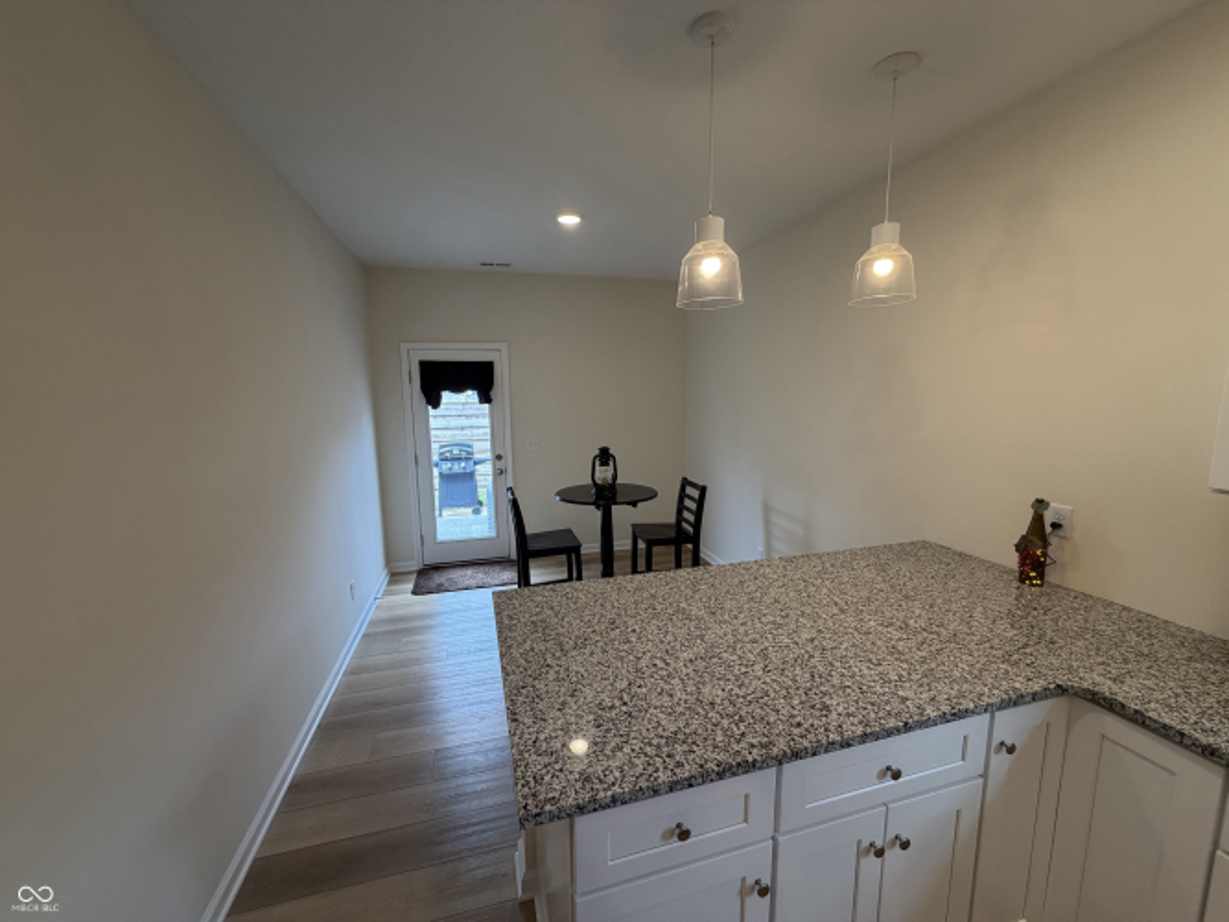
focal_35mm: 14
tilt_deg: -11.4
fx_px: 497
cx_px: 614
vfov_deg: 85.7
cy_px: 461
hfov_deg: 102.1
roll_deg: +2.0
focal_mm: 2.22
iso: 125
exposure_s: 1/120
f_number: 2.2
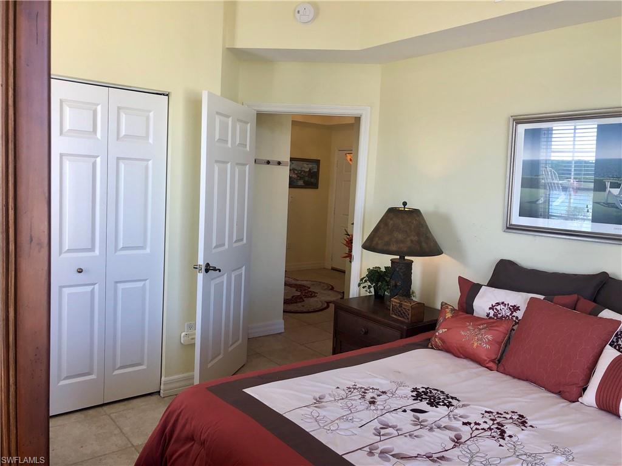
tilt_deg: -5.4
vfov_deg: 49.7
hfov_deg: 63.4
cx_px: 311
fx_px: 503
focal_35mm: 28
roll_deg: -2.3
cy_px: 233
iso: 40
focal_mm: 4
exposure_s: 1/120
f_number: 1.8
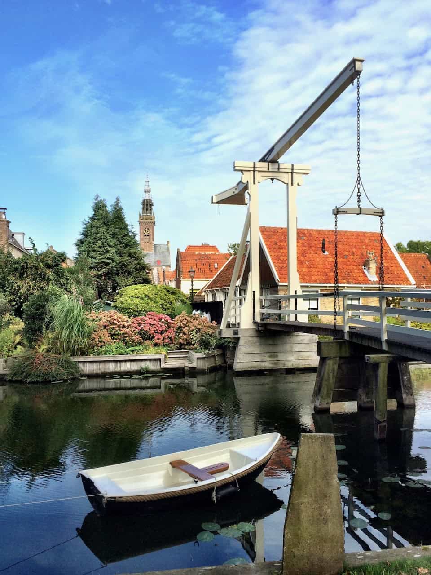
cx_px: 216
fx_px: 498
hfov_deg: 46.8
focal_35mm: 30
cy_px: 288
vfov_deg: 60.0
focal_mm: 4.1
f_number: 2.2
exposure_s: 1/1208
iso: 32
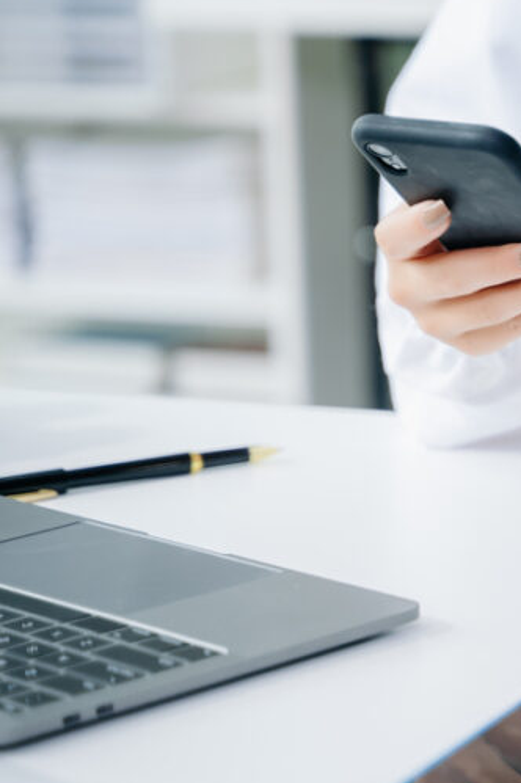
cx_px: 753
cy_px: 375
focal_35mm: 154
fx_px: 3347
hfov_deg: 8.7
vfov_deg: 13.3
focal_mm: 75
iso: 400
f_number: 2.8
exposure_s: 1/100
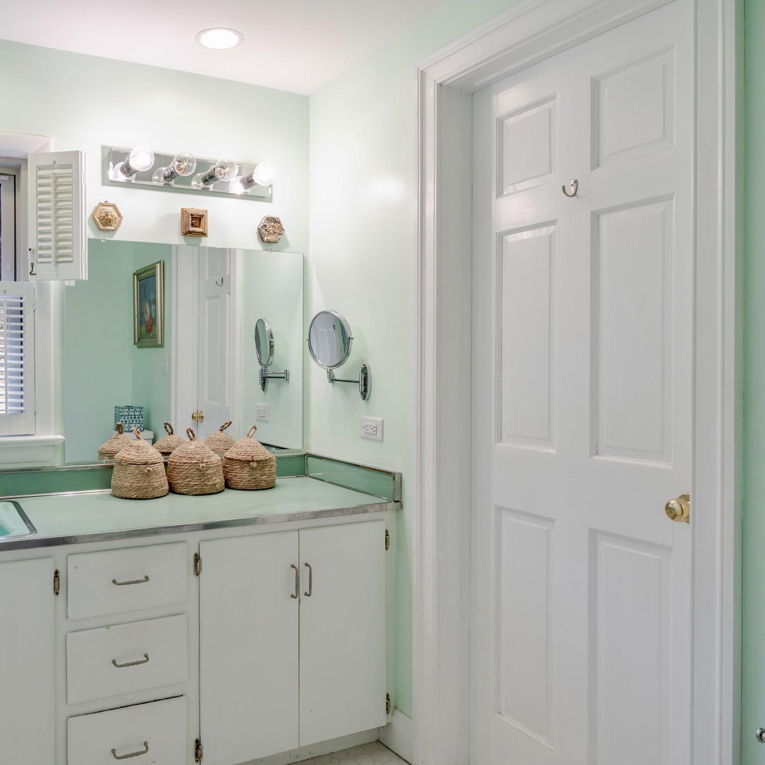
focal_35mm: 27
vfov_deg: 59.1
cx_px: 225
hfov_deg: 57.1
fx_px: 675
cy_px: 393
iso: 2000
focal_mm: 20
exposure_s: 1/60
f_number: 8
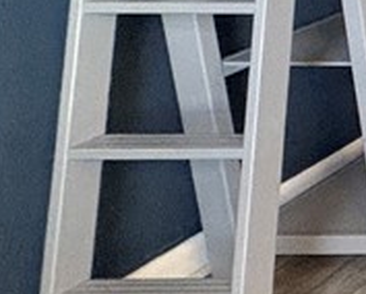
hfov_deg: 12.4
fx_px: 857
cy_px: -93
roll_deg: -0.2
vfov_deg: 18.1
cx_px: 1038
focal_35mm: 79
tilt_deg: -9.8
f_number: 2.2
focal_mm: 2.22
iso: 500
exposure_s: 1/60
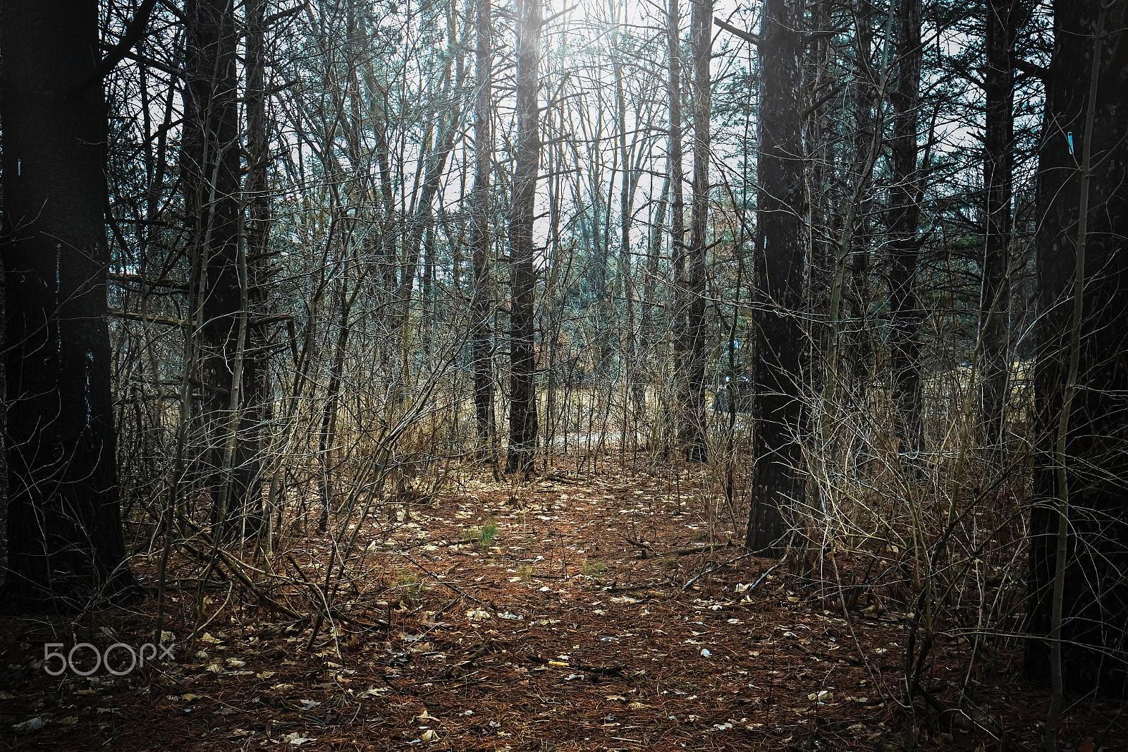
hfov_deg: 53.1
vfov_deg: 36.9
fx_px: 1128
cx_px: 564
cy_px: 376
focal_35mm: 36
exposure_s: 1/80
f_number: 7.1
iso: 200
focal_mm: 24
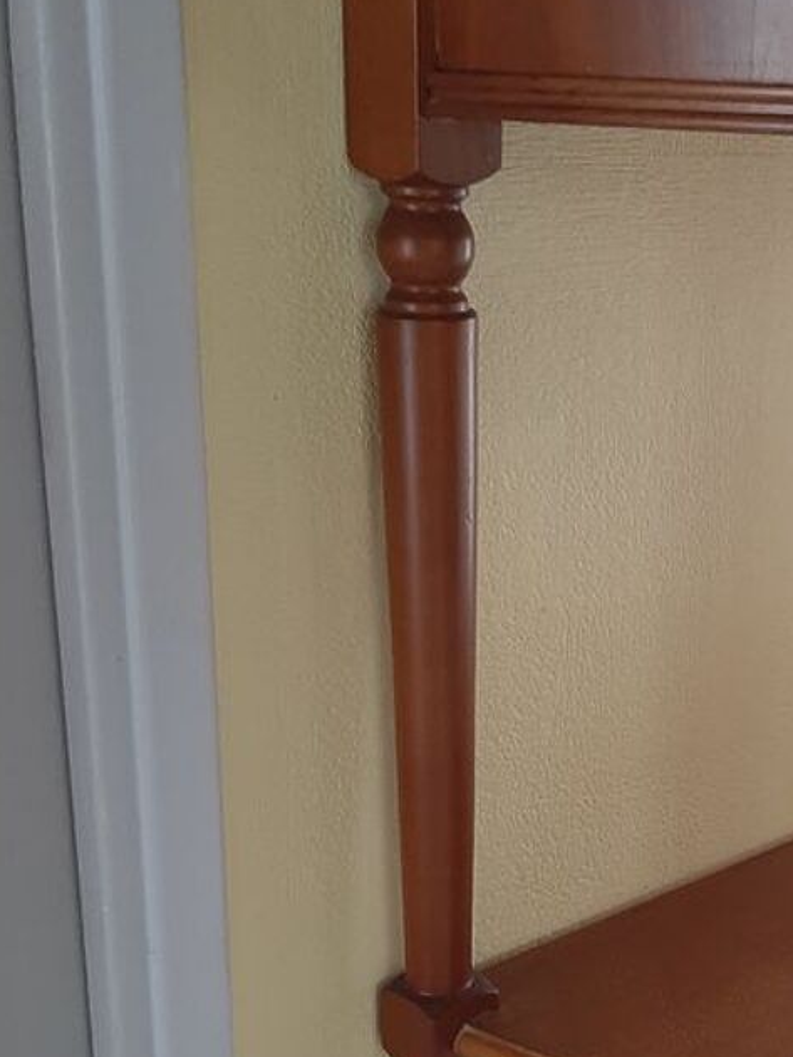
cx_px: 803
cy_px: 695
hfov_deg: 25.2
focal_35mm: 55
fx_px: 1679
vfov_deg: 34.6
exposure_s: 1/50
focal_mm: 3.93
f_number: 1.7
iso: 160
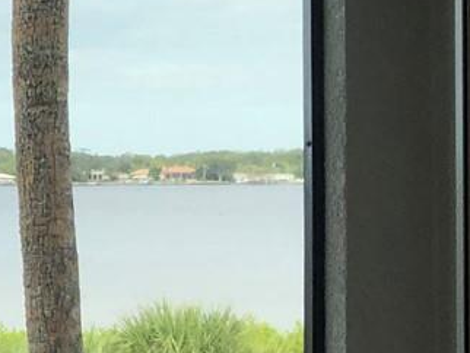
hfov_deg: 12.8
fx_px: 1889
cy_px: 181
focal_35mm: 139
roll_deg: +0.0
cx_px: -388
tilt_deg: +0.2
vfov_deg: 10.7
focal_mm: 3.99
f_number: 1.8
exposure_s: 1/656
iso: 20
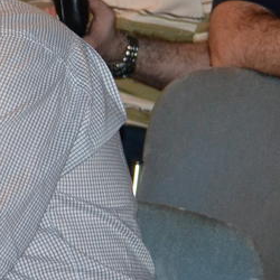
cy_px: -49
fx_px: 3075
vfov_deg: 5.2
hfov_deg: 5.1
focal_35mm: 336
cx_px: -391
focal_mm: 55
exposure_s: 1/60
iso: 1600
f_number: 4
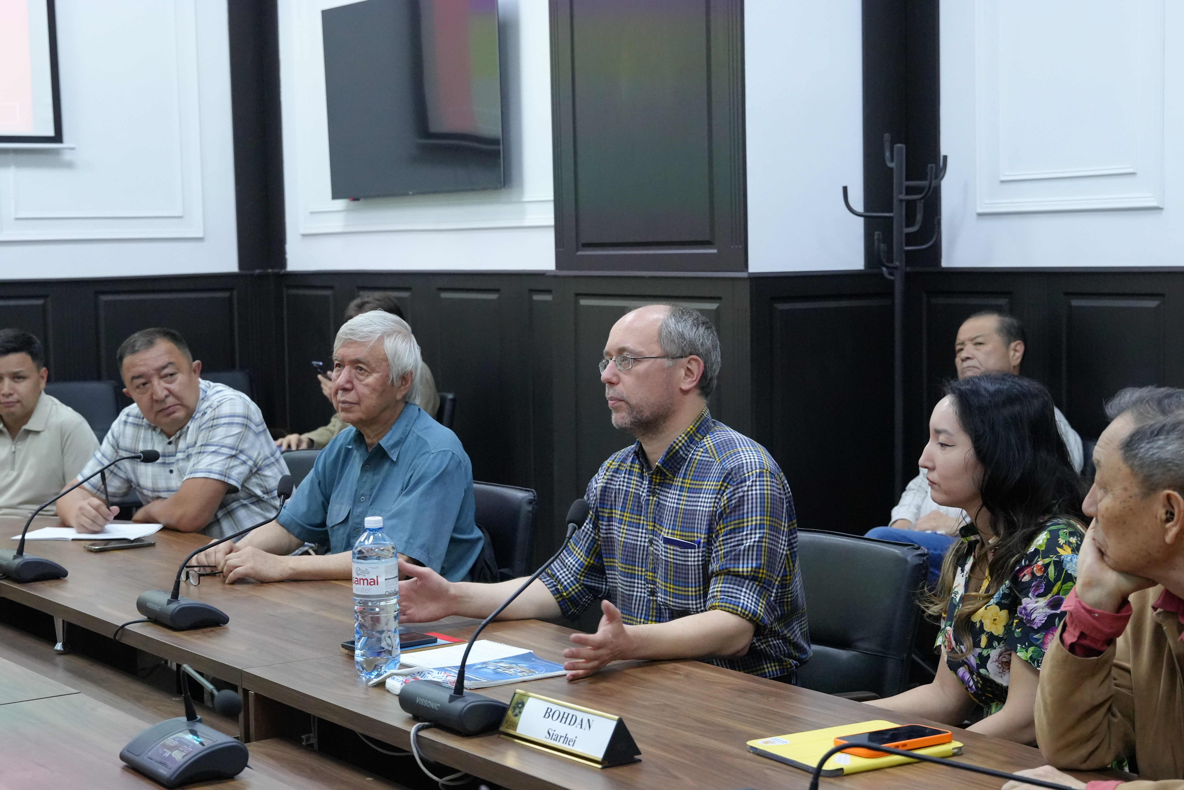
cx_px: 592
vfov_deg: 22.0
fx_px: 2032
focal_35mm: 62
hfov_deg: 32.5
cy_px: 395
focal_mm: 41.2
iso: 4000
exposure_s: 1/160
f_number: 4
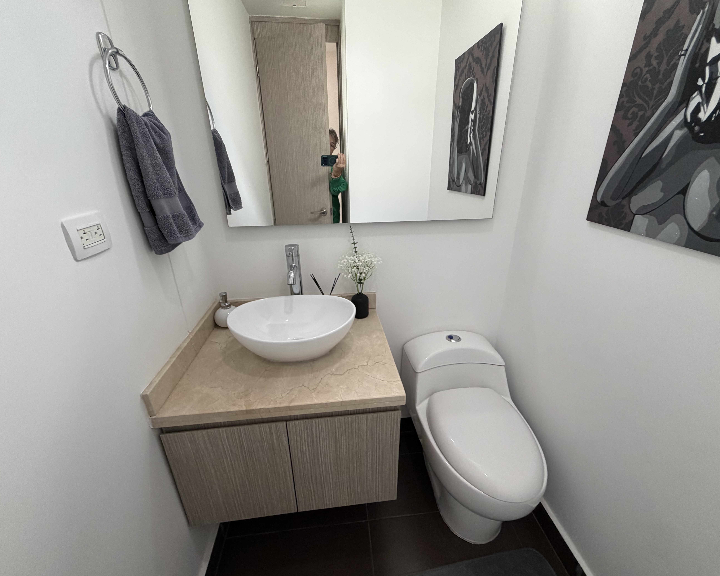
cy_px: 289
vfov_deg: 84.0
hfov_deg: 96.8
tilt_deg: -22.6
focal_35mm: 15
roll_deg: +1.5
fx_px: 320
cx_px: 370
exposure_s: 1/121
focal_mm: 2.22
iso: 320
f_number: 2.2
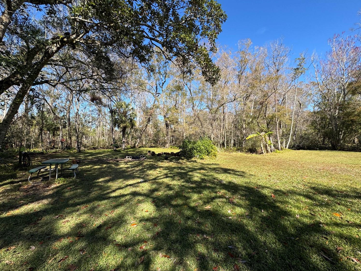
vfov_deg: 81.8
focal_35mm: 15
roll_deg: +0.9
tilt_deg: +1.0
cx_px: 185
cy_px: 136
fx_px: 156
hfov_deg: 98.1
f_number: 2.2
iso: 40
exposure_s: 1/899
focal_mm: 2.22
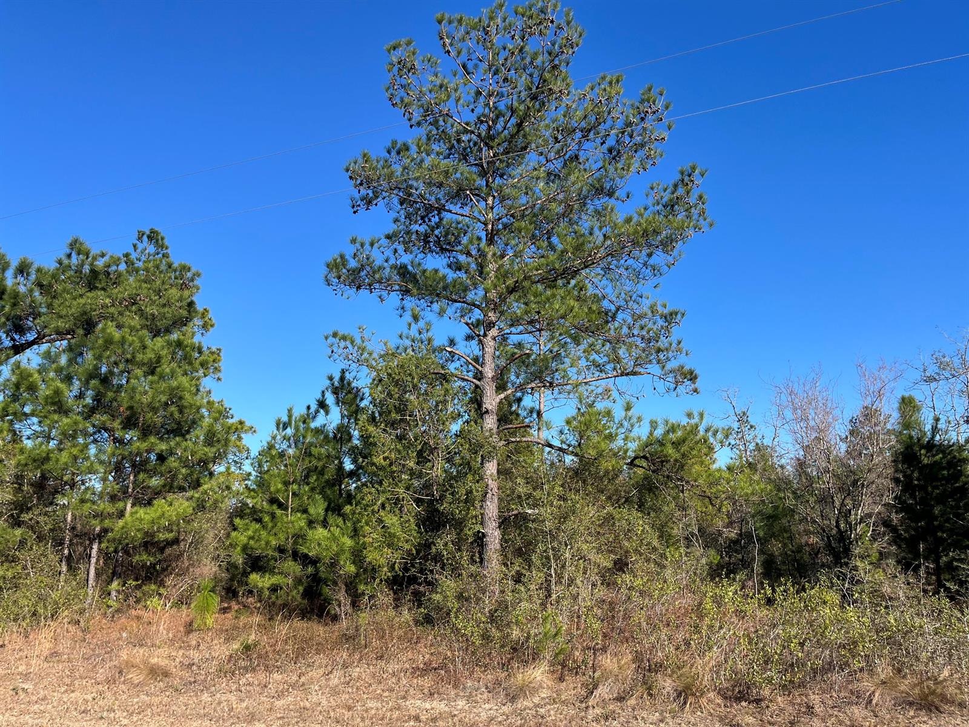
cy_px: 364
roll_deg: +4.5
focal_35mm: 26
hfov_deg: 67.3
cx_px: 484
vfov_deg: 53.1
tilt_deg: +18.1
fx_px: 728
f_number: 1.6
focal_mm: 5.1
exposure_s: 1/2137
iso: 50
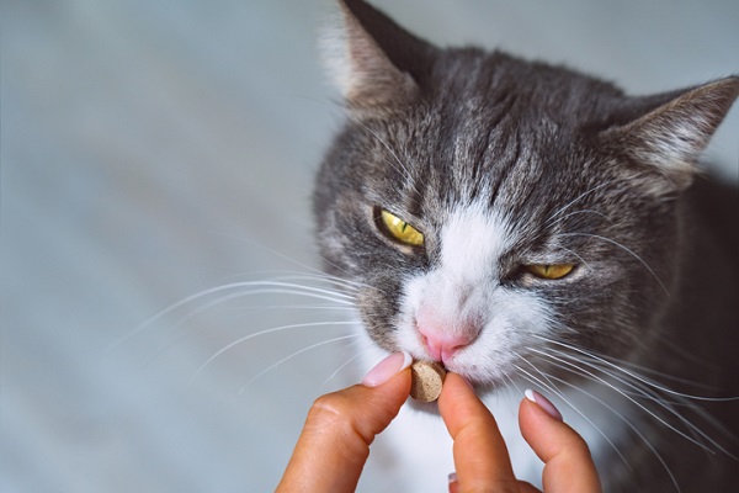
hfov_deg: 19.5
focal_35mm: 105
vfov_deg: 13.0
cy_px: 246
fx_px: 2155
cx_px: 370
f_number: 4.5
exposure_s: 1/1000
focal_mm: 105
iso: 200
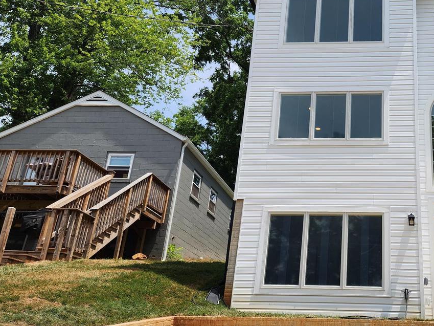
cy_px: 155
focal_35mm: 39
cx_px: 351
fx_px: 489
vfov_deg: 36.8
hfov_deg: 45.3
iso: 12
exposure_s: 1/1347
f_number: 1.8
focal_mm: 6.4
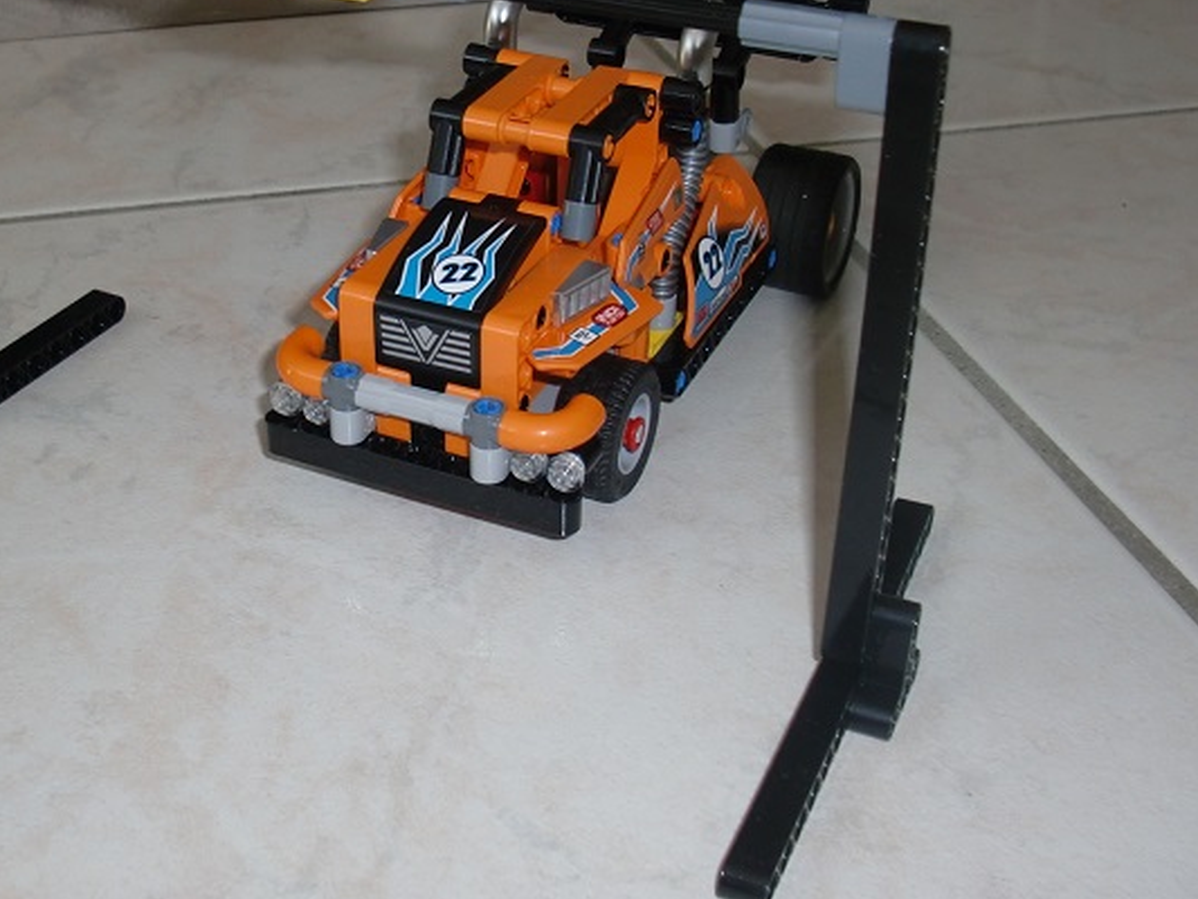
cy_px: 279
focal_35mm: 54
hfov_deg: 35.2
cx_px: 411
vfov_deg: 26.8
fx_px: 1869
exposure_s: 1/50
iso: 125
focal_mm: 6.3
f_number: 2.8
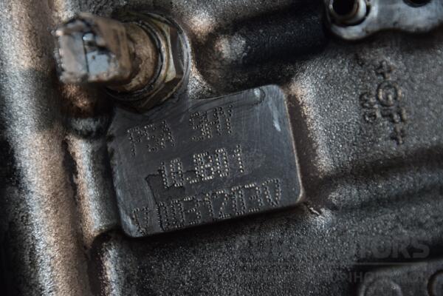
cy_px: 148
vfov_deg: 8.7
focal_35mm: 158
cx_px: 222
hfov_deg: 13.0
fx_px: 1938
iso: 800
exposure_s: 1/60
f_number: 5.6
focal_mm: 105
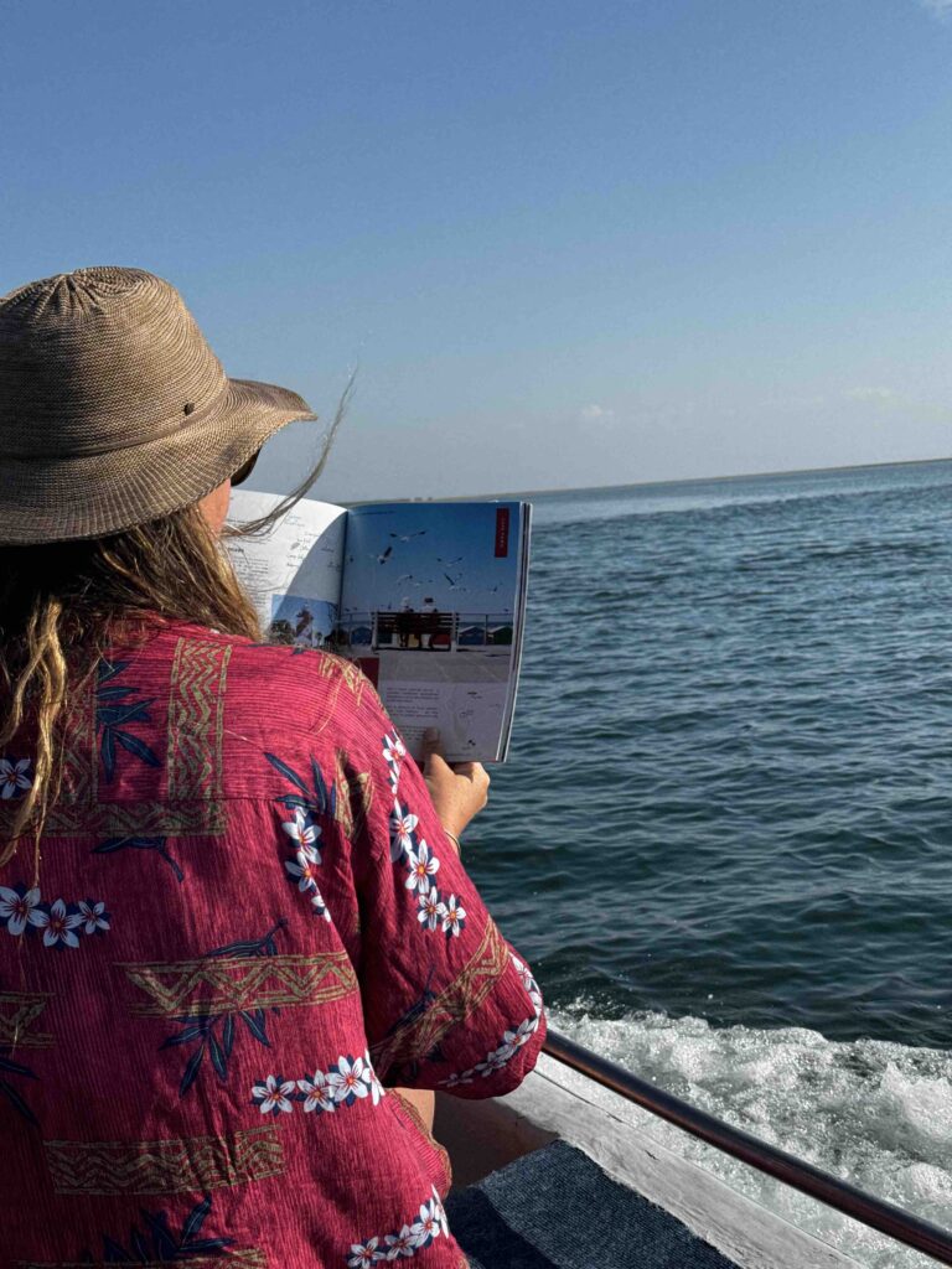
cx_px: 476
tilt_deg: -3.5
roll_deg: +3.7
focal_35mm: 48
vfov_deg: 39.7
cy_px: 634
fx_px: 1760
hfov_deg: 30.3
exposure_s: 1/4310
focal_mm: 6.76
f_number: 1.78
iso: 64
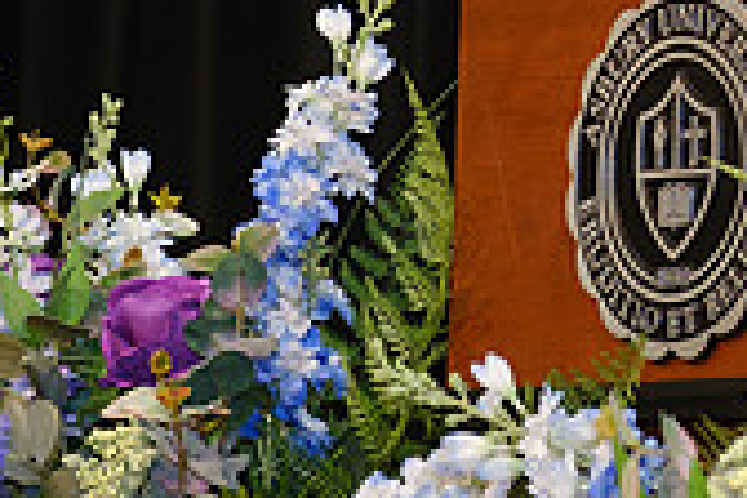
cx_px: 1058
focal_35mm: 276
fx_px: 5727
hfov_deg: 7.4
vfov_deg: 4.9
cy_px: -331
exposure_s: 1/100
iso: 1250
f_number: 4
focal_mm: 53.3
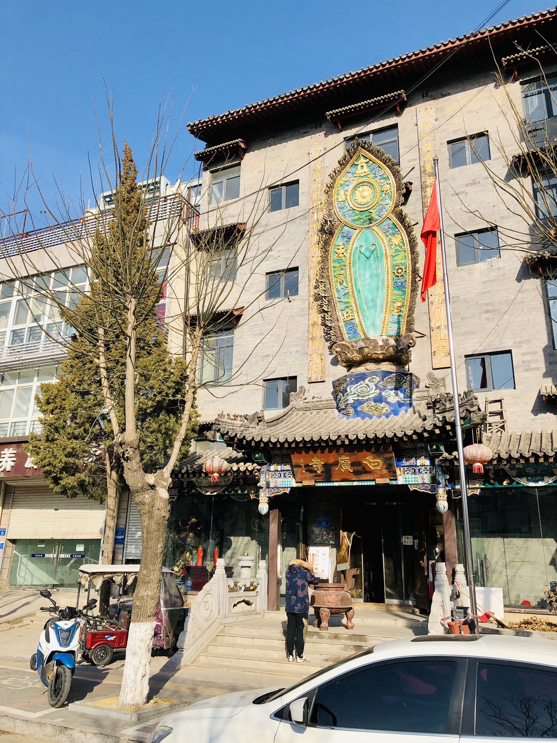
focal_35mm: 28
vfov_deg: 63.4
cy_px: 372
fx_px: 601
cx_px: 278
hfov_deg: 49.7
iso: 20
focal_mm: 4
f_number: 1.8
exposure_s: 1/1779
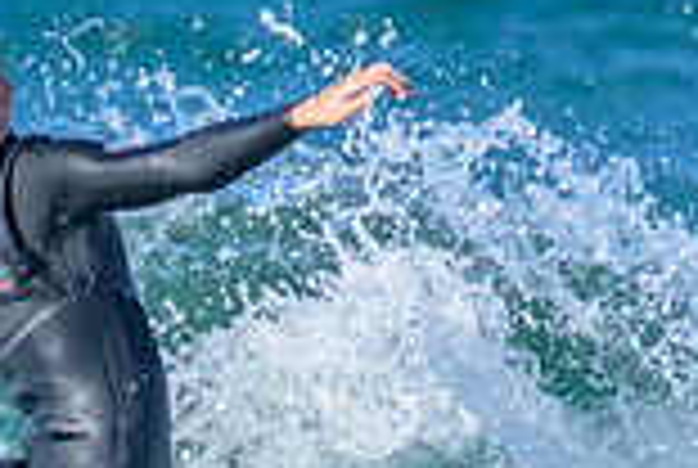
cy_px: 681
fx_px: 79899
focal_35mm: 4113
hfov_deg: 0.5
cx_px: -213
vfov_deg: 0.3
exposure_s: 1/2000
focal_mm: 800
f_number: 11
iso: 1600
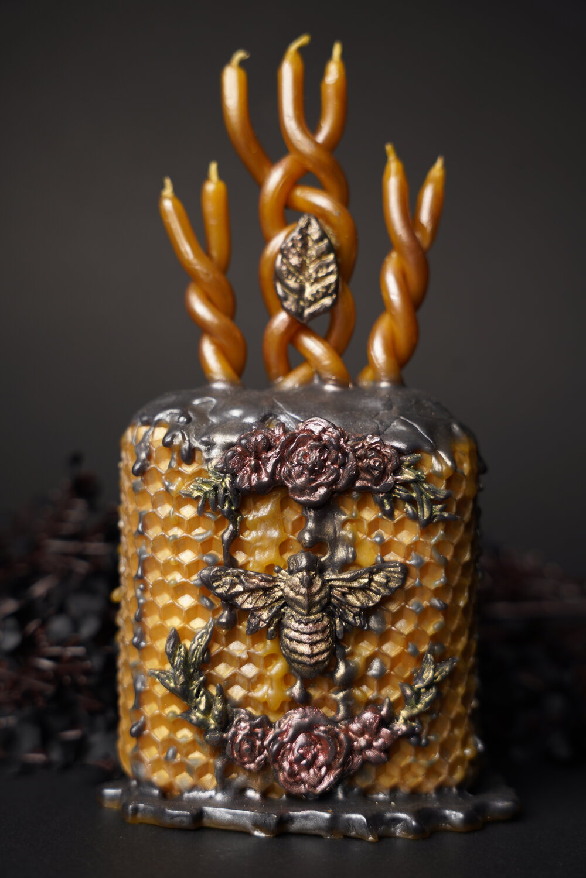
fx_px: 1226
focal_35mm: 50
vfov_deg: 39.5
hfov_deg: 26.9
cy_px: 439
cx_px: 293
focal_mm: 50.2
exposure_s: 1/50
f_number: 5
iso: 125
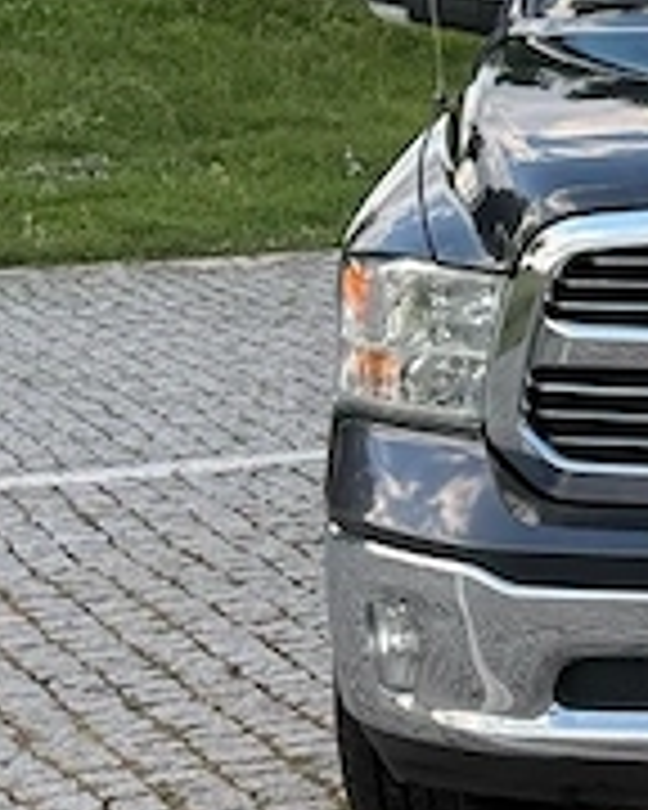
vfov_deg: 12.2
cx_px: 1058
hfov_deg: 9.5
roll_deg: +0.7
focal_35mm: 156
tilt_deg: -2.7
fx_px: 3740
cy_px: -18
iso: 80
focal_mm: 6.76
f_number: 1.78
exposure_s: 1/875
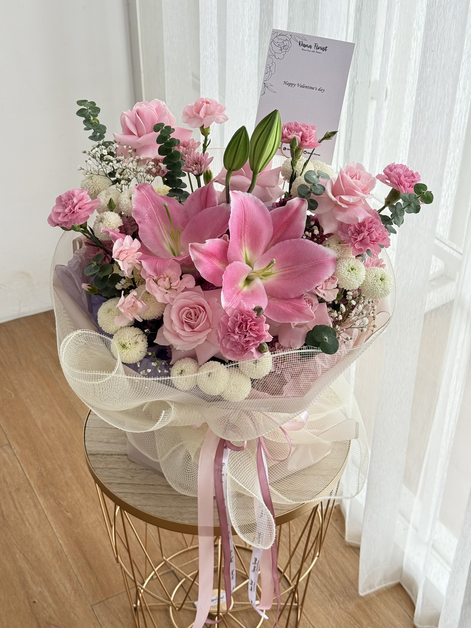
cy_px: 314
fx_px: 871
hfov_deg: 30.3
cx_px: 236
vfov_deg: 39.7
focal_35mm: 48
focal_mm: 6.76
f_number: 1.78
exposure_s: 1/100
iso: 80
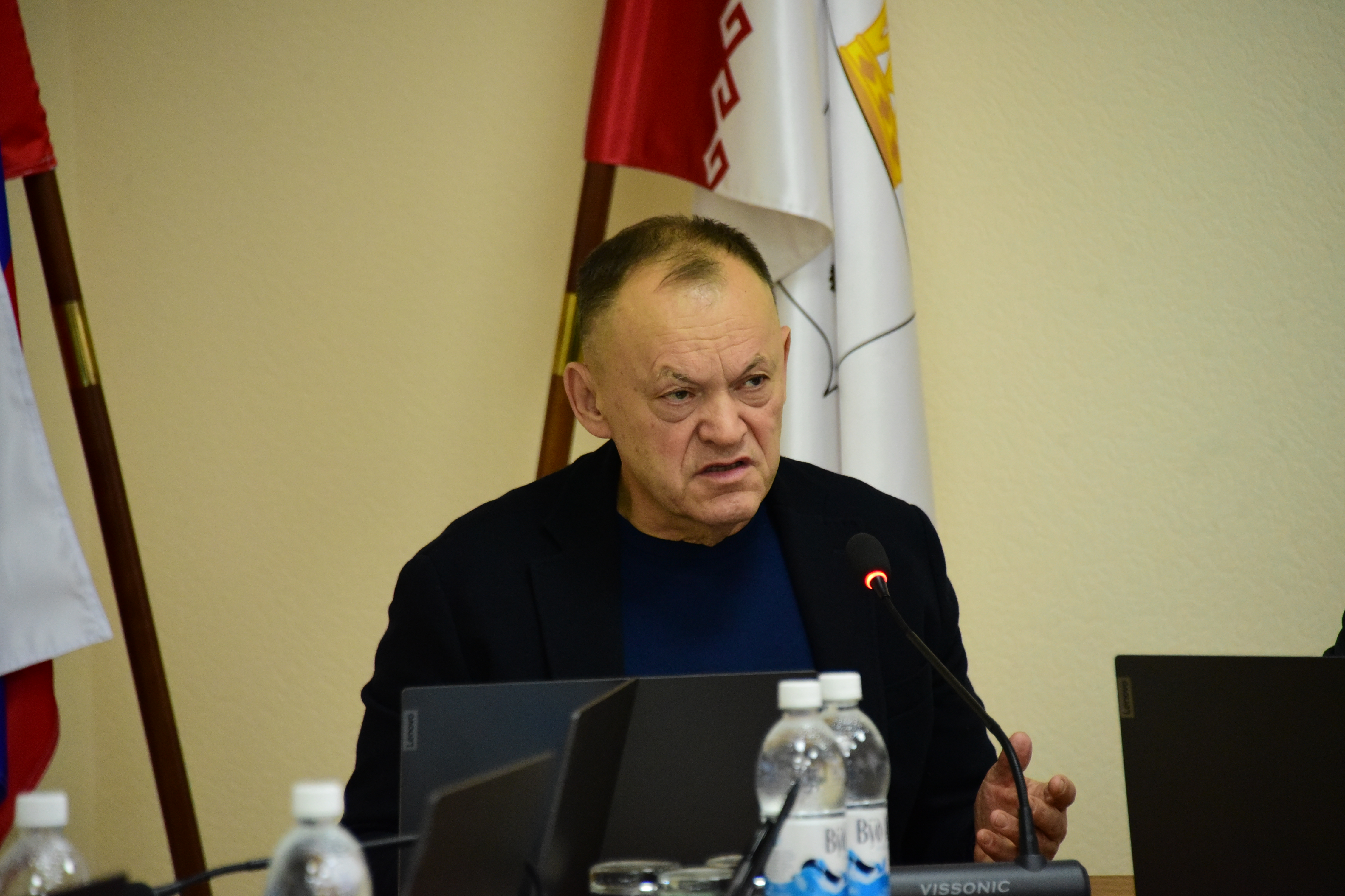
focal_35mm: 250
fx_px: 9340
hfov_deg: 8.2
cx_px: 672
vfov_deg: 5.5
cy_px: 448
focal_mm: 250
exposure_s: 1/200
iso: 6400
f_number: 5.6
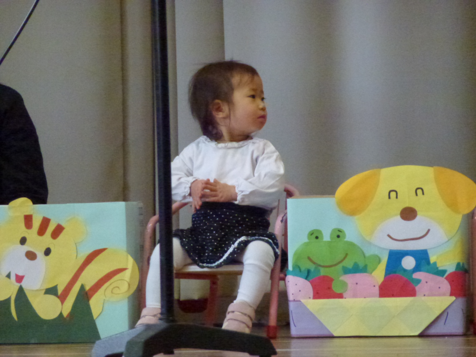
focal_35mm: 285
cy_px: 178
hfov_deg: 7.0
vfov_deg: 5.2
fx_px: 3919
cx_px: 238
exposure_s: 1/100
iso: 1600
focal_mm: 51
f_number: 5.7
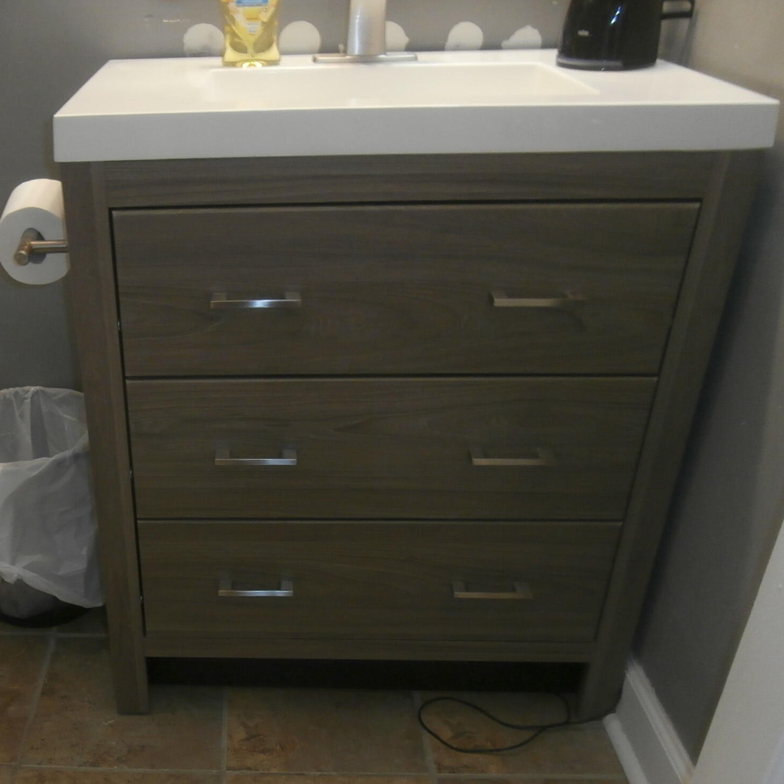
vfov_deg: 44.7
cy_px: 467
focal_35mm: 37
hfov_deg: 43.4
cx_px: 190
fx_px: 948
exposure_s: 1/30
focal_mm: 4.2
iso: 200
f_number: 3
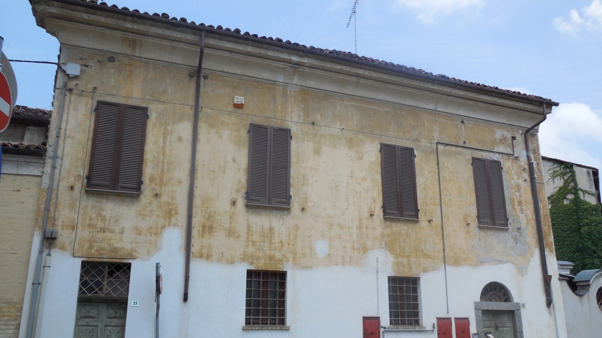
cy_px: 205
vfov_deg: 41.3
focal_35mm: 28
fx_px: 447
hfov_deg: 67.9
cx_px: 296
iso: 125
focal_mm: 4.5
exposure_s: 1/1250
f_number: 3.1
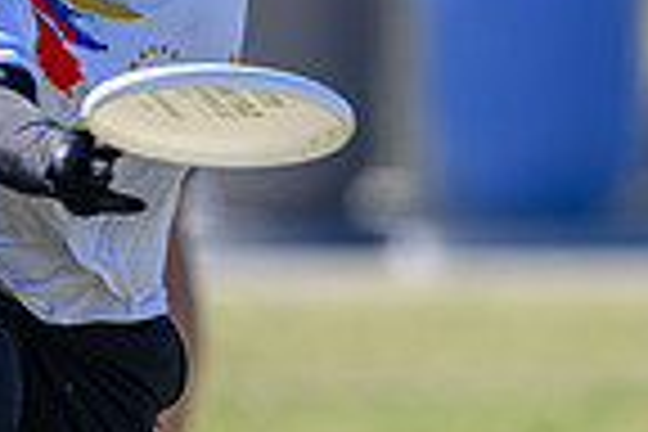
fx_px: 38625
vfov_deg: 0.6
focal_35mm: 2146
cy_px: 113
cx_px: -28
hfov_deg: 1.0
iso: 100
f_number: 3.2
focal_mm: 400
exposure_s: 1/1000
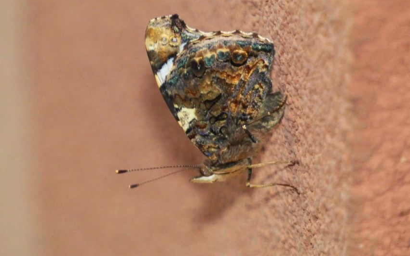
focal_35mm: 1276
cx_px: 205
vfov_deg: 1.0
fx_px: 14263
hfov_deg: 1.6
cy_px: 106
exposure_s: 1/125
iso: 800
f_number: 5.9
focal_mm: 215
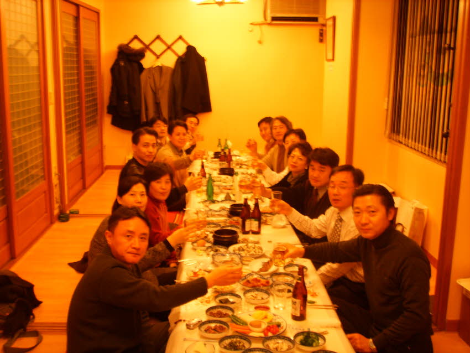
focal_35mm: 39
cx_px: 235
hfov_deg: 47.9
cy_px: 176
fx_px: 530
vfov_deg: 36.8
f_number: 3.5
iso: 63
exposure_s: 1/4
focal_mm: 6.6
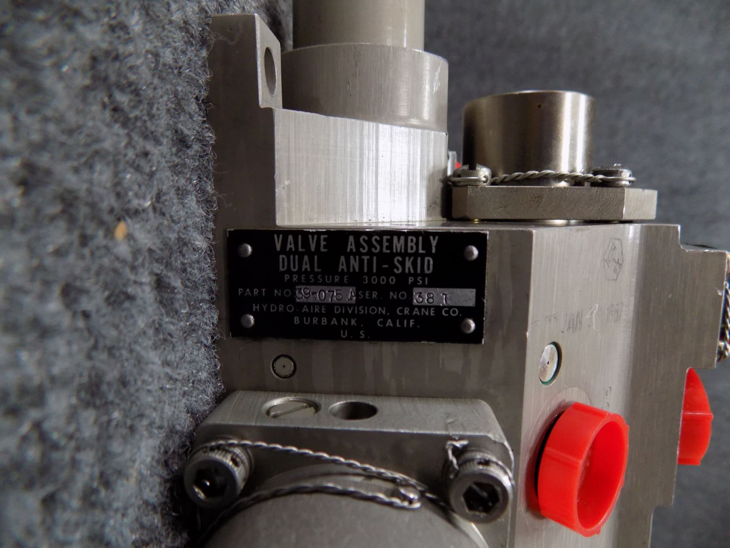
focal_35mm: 23
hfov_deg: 73.9
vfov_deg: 58.9
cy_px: 274
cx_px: 365
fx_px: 485
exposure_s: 1/30
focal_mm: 4
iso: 320
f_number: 3.1
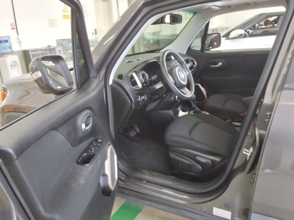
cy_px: 110
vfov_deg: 49.7
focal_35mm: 28
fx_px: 238
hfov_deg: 63.4
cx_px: 147
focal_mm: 2.91
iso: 64
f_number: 1.9
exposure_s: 1/60
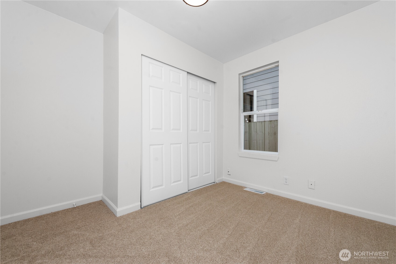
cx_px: 198
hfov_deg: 104.2
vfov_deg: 81.2
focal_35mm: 14
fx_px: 154
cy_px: 132
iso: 500
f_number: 6.3
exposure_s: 1/200
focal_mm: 14
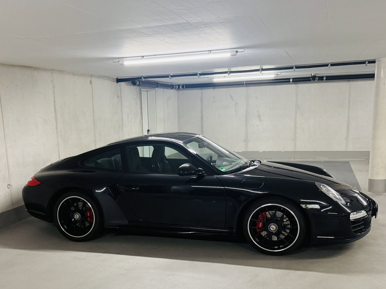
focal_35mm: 24
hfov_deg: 71.6
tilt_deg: -12.5
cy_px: 144
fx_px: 268
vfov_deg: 56.8
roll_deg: +1.7
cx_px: 193
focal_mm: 6.76
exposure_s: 1/100
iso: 320
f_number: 1.78
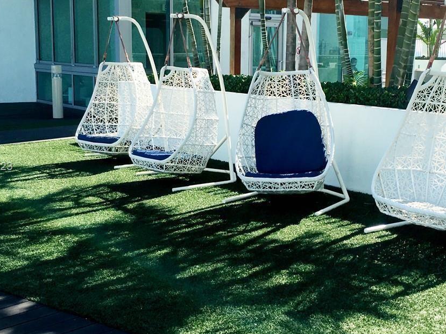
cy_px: 167
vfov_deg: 26.1
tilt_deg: -5.3
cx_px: 271
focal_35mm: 56
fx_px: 721
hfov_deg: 34.2
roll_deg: -0.4
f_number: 2.2
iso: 25
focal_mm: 4.15
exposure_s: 1/739
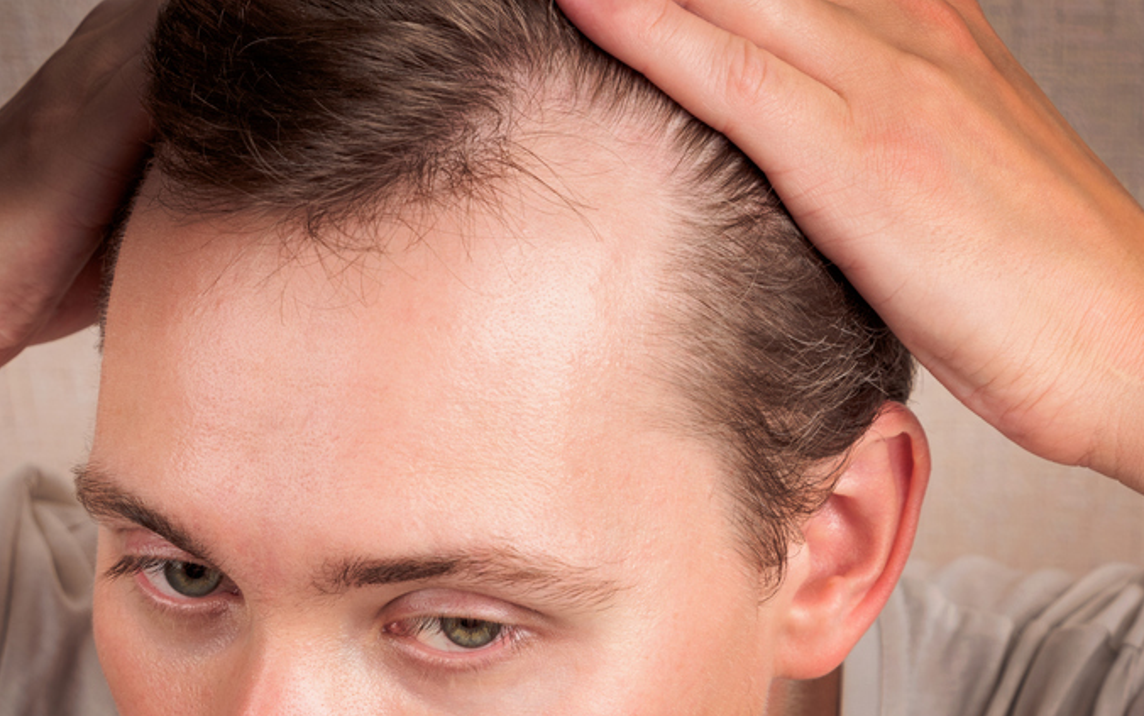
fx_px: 3337
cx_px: 576
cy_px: 349
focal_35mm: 107
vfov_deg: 12.2
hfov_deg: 19.5
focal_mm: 50
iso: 200
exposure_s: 1/160
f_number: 8
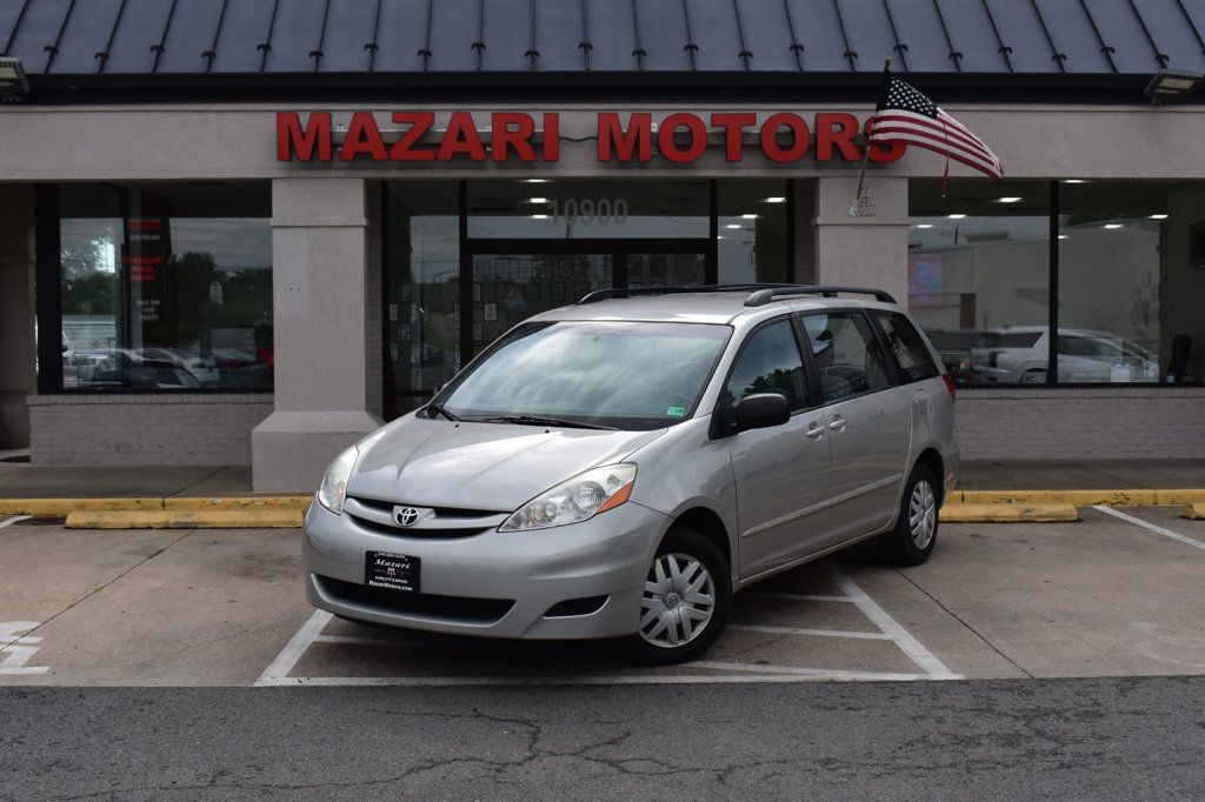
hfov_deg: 45.0
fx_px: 1455
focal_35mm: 44
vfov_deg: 30.8
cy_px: 401
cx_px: 602
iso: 400
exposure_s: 1/400
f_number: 11
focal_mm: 29
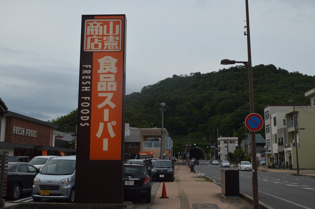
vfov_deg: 36.8
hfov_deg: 53.2
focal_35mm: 36
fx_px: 315
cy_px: 104
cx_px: 158
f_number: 10
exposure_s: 1/400
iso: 400
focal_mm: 24
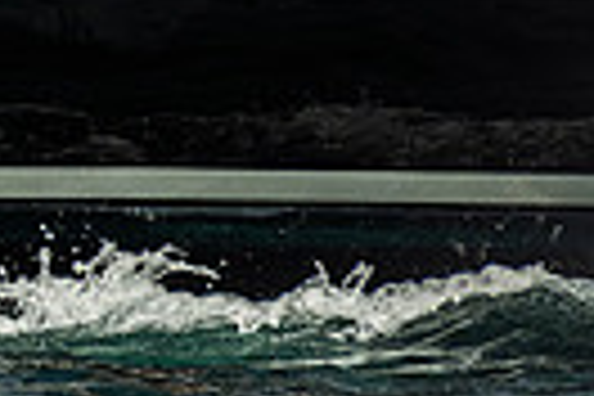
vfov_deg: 1.4
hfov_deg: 2.1
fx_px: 15905
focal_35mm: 964
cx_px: -900
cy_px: -401
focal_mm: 185
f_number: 6.3
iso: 400
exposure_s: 1/1000
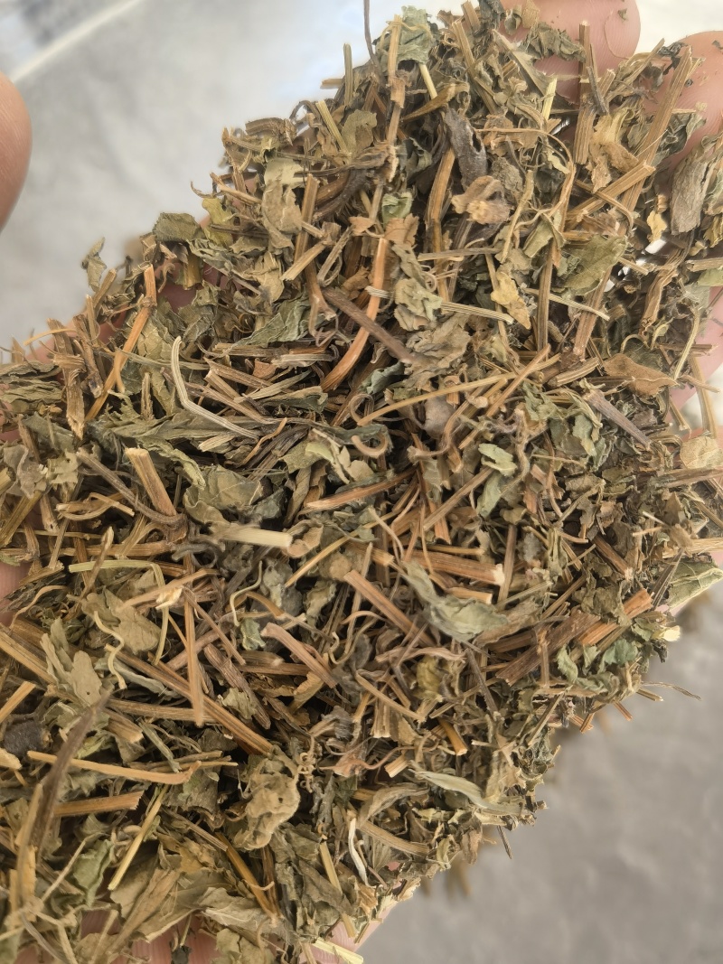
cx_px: 362
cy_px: 482
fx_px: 752
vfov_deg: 65.3
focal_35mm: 27
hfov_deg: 51.3
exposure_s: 1/99.2
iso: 125
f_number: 1.8
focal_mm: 5.54
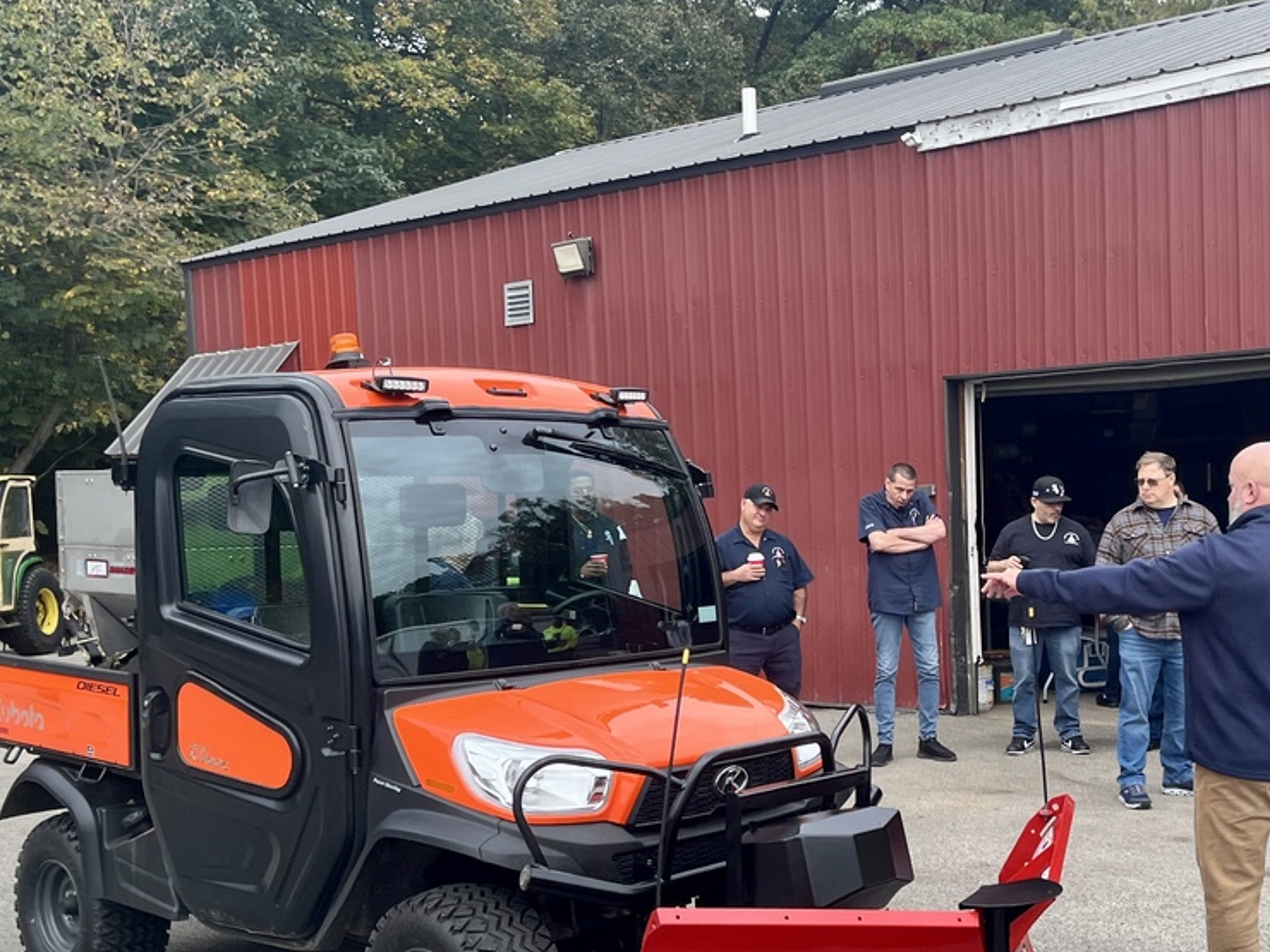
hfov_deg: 50.5
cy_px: 636
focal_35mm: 36
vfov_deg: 39.2
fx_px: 1321
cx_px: 841
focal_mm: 5.1
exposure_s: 1/461
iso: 50
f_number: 1.6
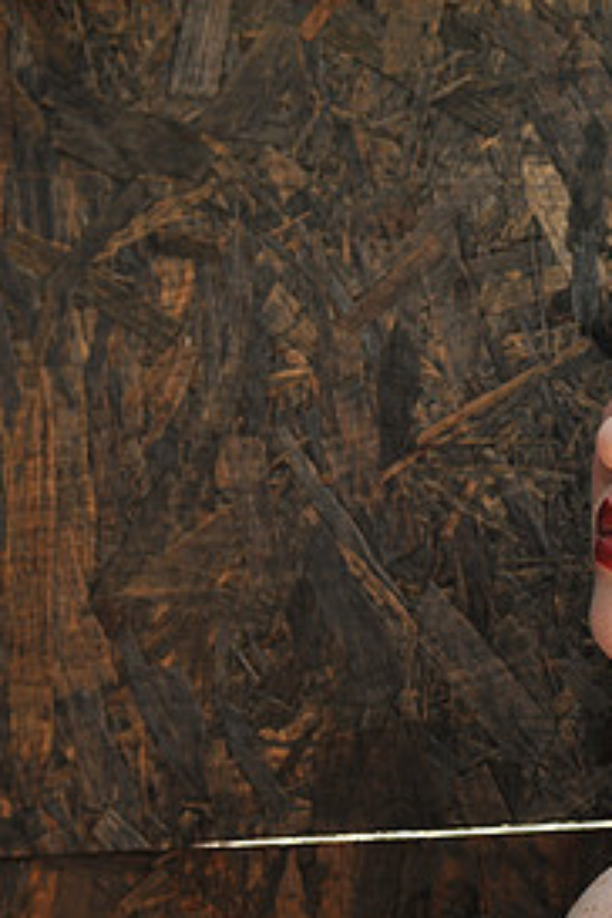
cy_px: 553
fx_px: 2269
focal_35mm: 89
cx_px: 777
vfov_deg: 22.8
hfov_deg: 14.7
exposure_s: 1/160
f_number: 4.5
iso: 250
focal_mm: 28
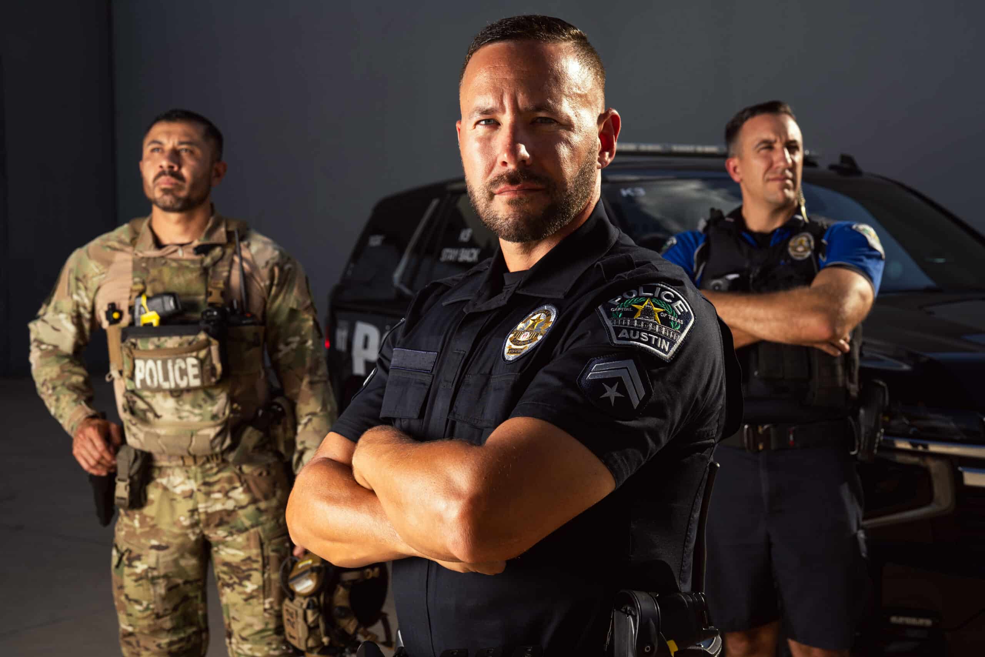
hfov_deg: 39.6
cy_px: 328
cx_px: 492
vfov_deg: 27.0
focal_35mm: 50
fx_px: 1368
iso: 50
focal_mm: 50
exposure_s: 1/160
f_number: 6.3
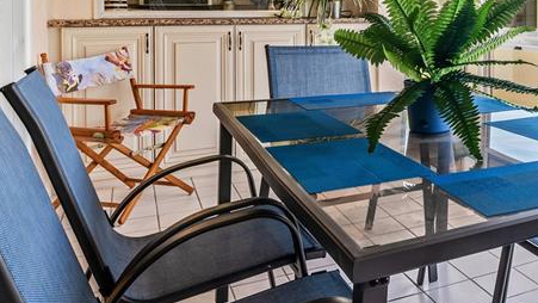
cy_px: 38
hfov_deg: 45.9
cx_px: 516
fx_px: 542
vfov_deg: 30.1
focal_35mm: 38
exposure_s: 1/20
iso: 320
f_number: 10
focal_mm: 16
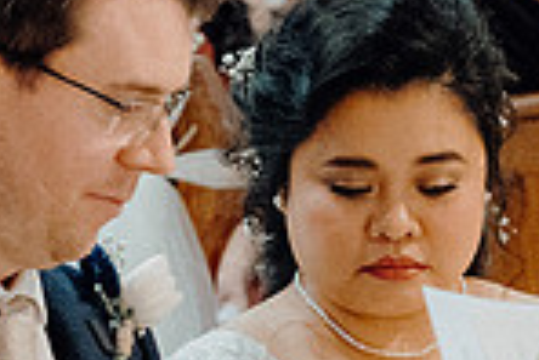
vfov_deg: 4.0
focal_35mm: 341
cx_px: 313
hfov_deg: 6.0
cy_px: 300
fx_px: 5110
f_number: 3.5
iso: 5000
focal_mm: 58
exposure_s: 1/160
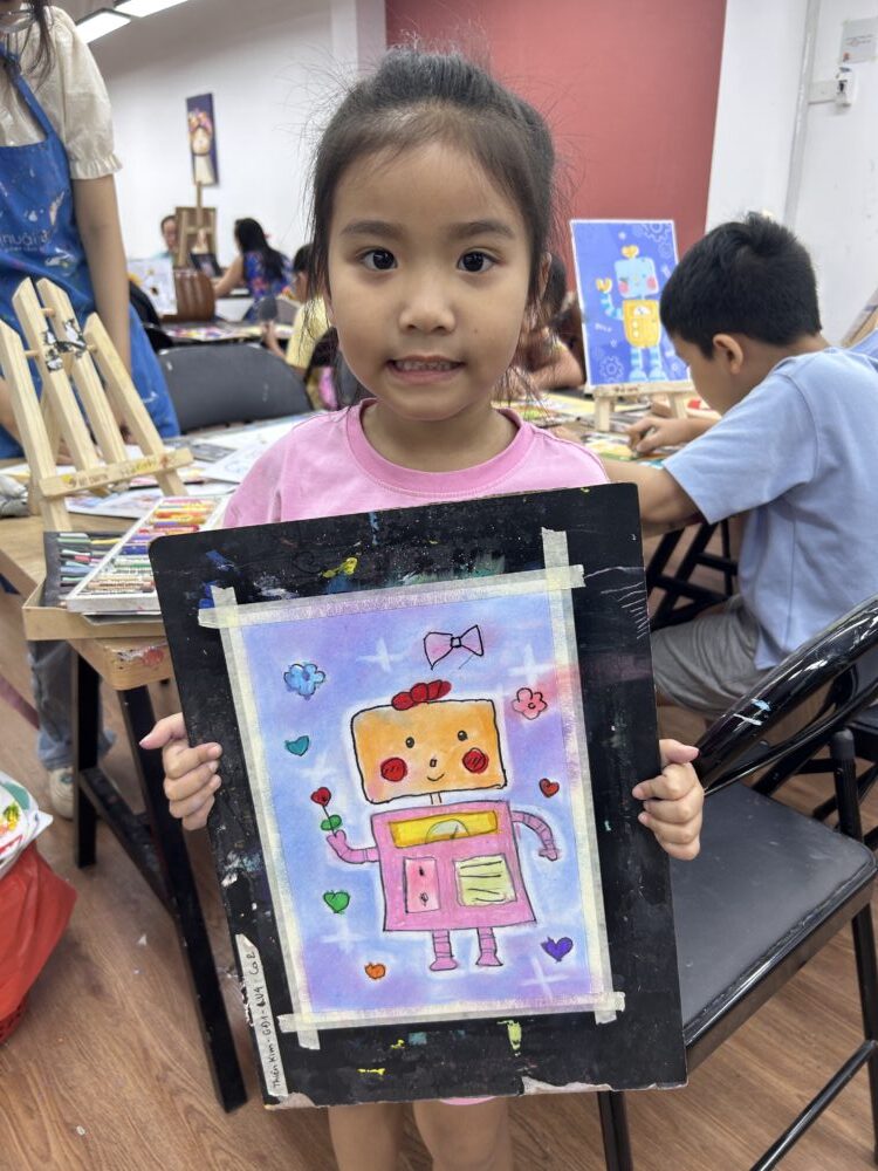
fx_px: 879
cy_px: 586
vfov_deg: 67.3
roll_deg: +1.0
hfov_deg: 53.1
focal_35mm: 26
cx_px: 439
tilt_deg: -21.6
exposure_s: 1/100
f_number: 1.5
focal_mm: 5.7
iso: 50
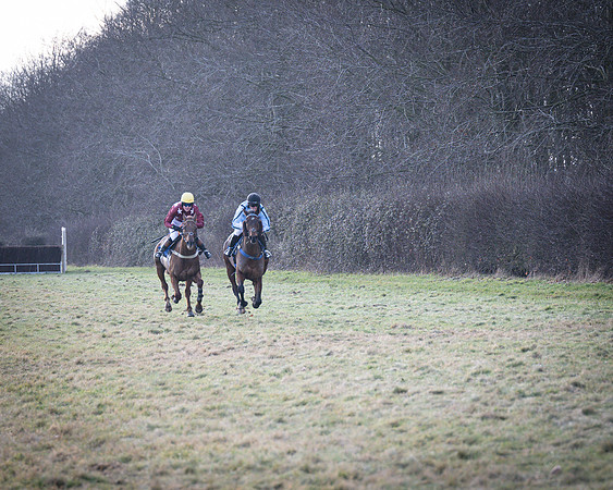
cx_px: 267
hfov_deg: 9.7
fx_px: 3605
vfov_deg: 7.8
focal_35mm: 199
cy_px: 237
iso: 400
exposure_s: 1/1600
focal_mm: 86
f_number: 2.8
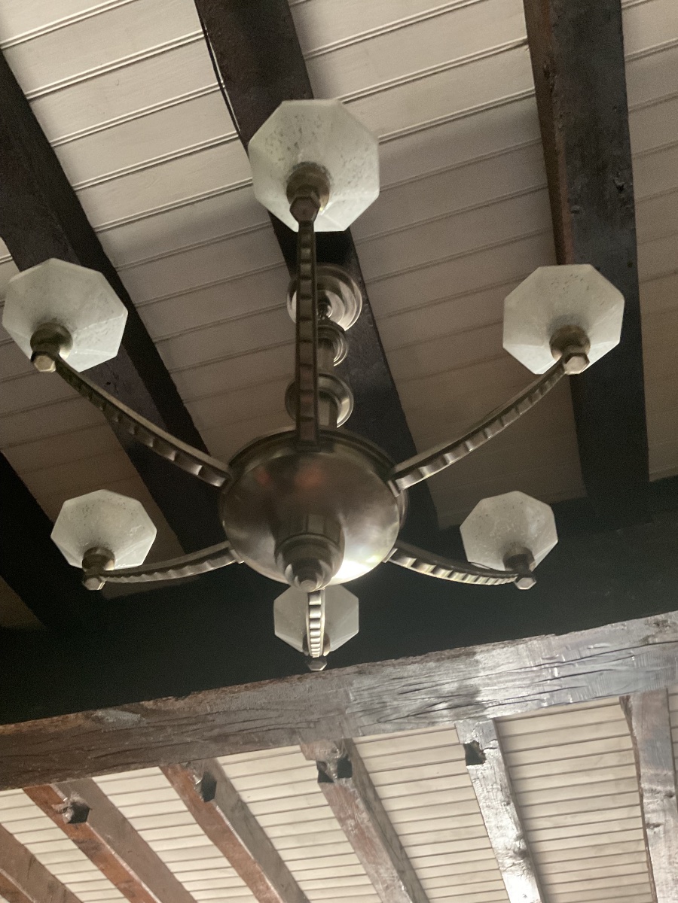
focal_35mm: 29
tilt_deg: +54.9
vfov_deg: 61.7
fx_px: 757
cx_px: 339
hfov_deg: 48.2
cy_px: 452
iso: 500
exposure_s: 1/30
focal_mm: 3
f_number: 1.8
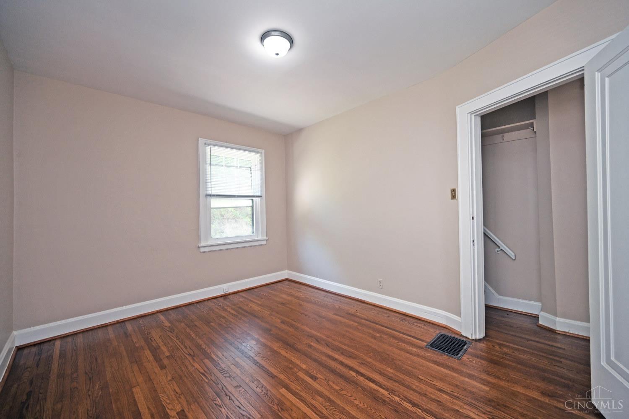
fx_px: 245
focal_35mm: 14
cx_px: 314
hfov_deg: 104.3
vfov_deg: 81.2
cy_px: 210
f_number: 4
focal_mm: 14
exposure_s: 1/60
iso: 450
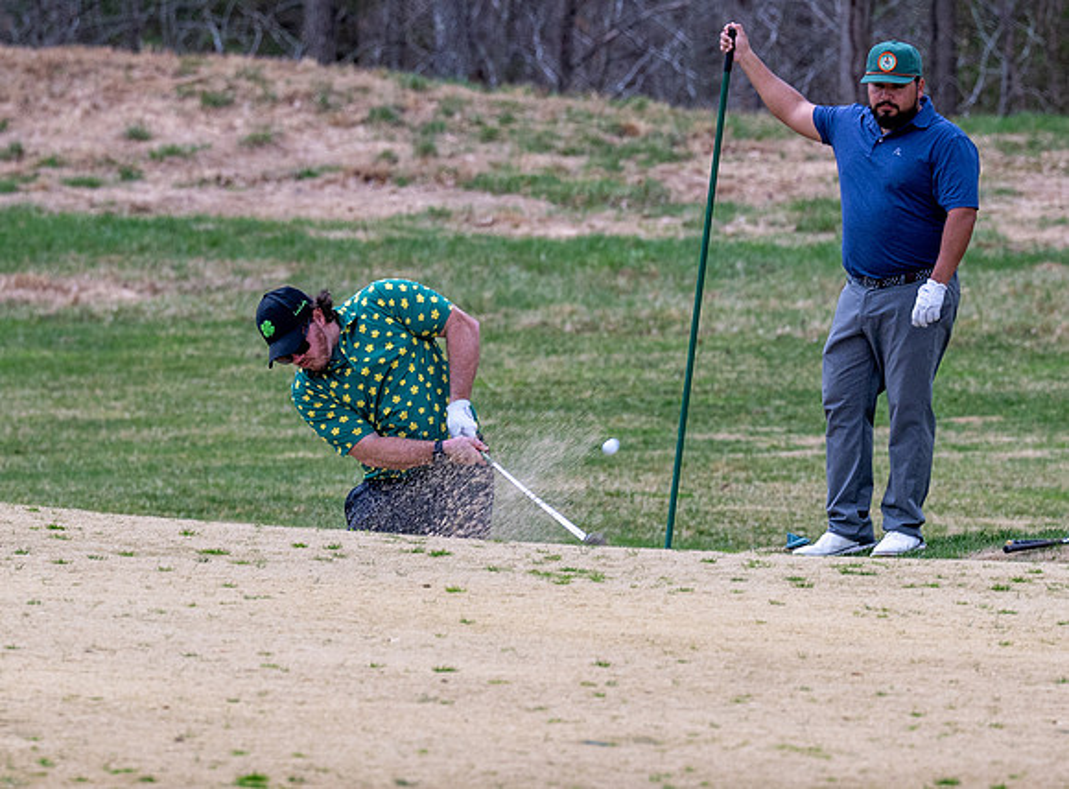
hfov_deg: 3.7
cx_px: 651
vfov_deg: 2.7
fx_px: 16762
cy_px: 561
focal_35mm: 546
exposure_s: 1/500
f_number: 5
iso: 220
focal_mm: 200
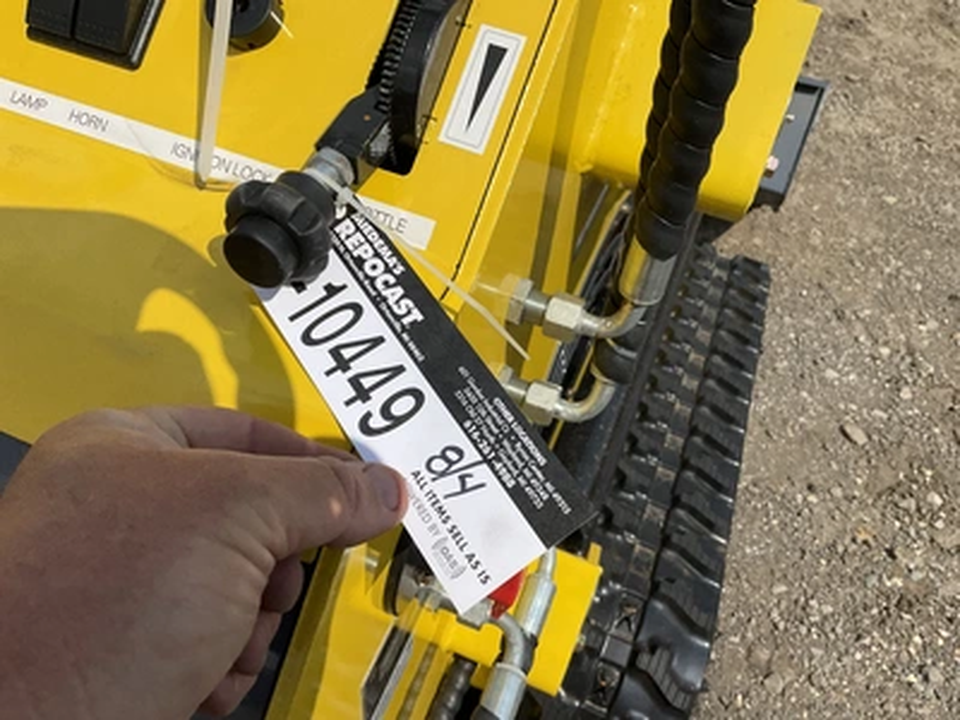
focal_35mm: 29
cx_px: 480
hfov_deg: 61.7
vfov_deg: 48.2
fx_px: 804
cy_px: 360
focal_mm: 3
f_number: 1.8
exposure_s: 1/3534
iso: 25
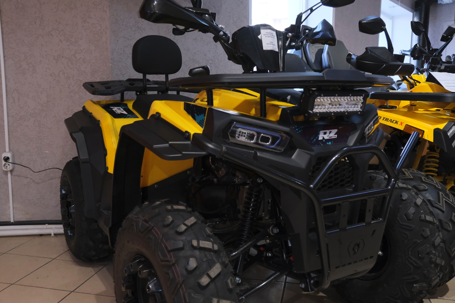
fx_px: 379
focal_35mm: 30
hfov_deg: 61.9
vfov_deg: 43.6
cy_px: 152
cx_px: 228
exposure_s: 1/200
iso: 3200
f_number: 4
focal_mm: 20.2
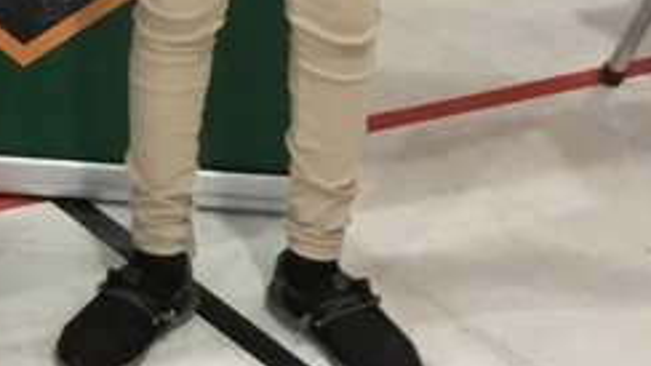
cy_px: -334
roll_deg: +1.3
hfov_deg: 14.1
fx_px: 2450
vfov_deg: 8.2
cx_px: -342
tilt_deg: -11.6
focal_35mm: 142
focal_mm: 3.3
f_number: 2.4
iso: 100
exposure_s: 1/30
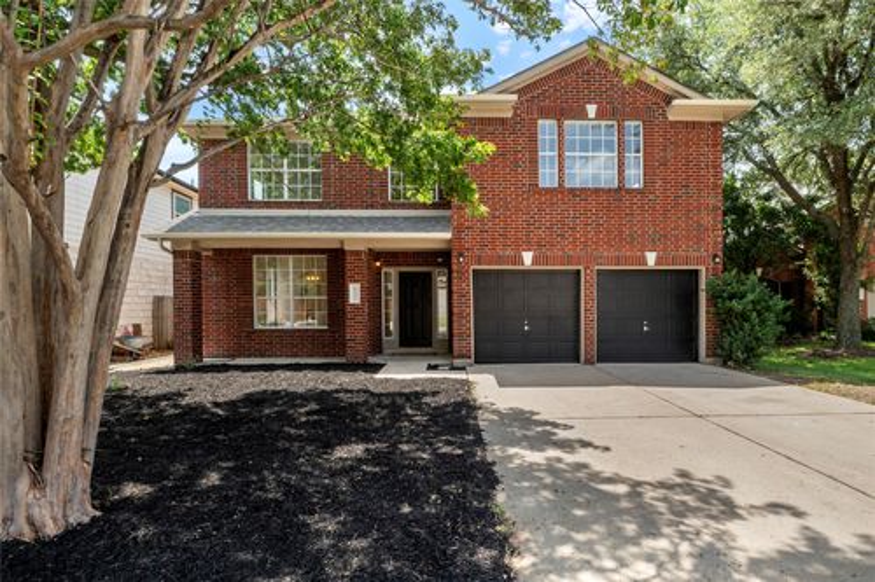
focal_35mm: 15
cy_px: 291
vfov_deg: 77.3
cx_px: 438
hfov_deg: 100.4
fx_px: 364
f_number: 11
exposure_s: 1/40
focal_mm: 10
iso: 250
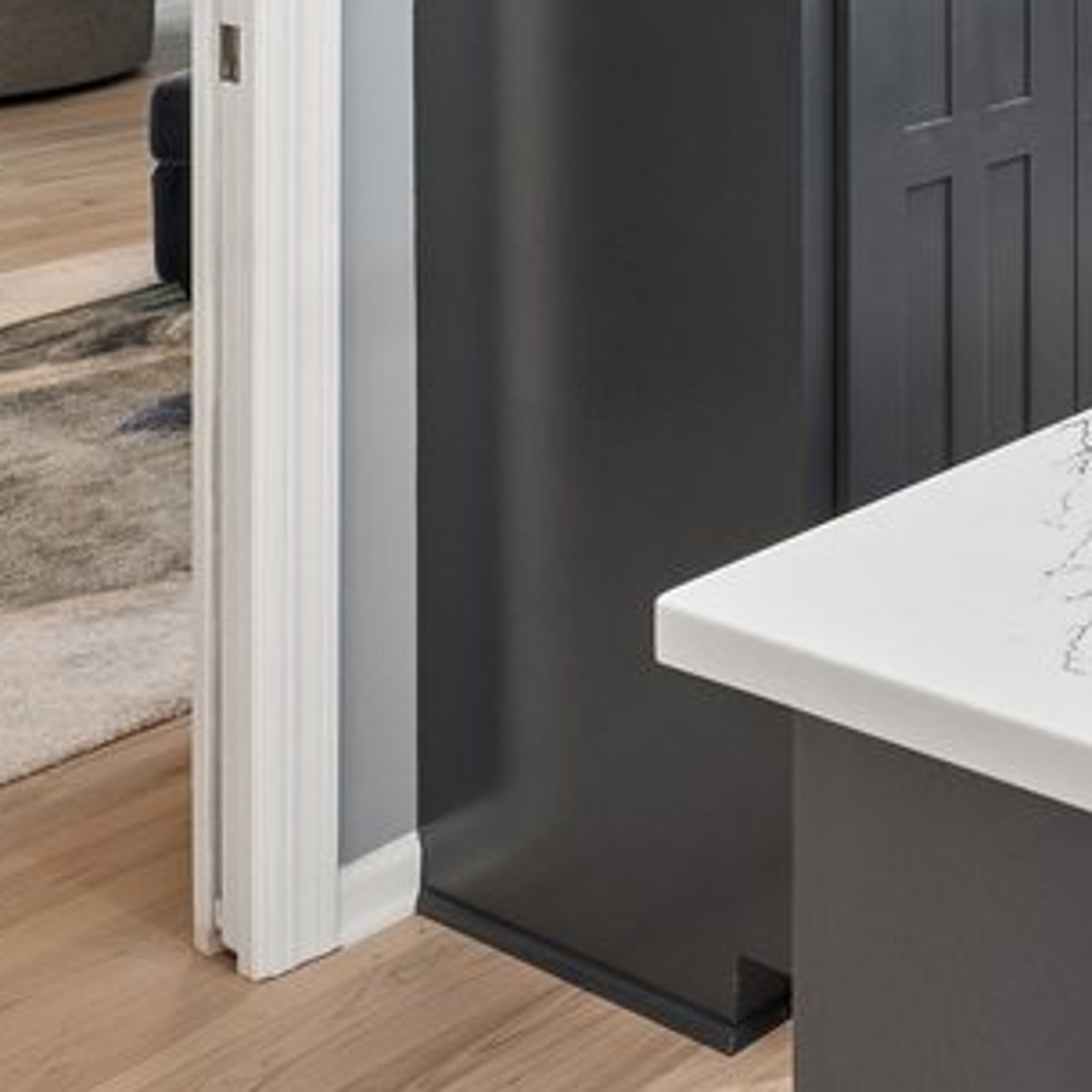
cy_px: -345
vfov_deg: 25.0
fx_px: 2106
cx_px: 1884
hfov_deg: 21.2
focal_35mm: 59
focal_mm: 13
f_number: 8
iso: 400
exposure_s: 1/6
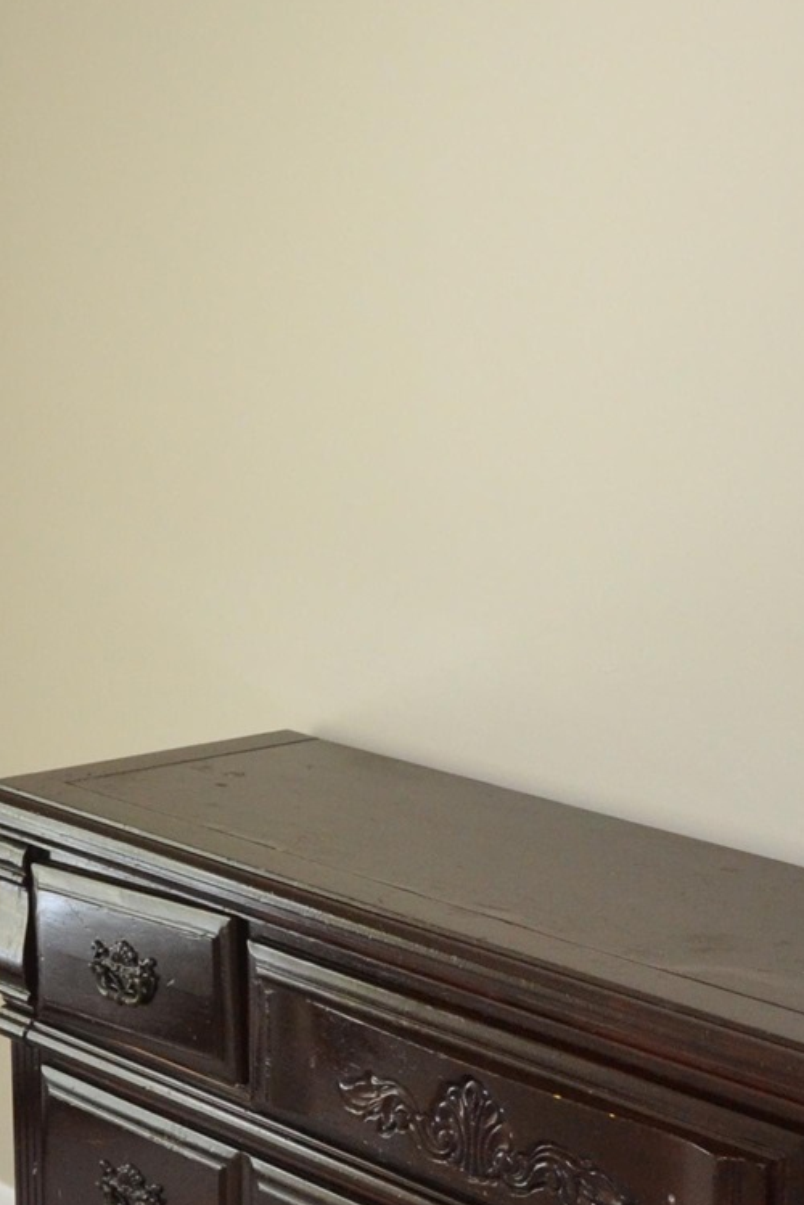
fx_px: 2778
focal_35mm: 83
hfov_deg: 16.4
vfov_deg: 24.2
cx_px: 167
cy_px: 917
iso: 1000
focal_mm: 18
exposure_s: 1/60
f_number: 3.5
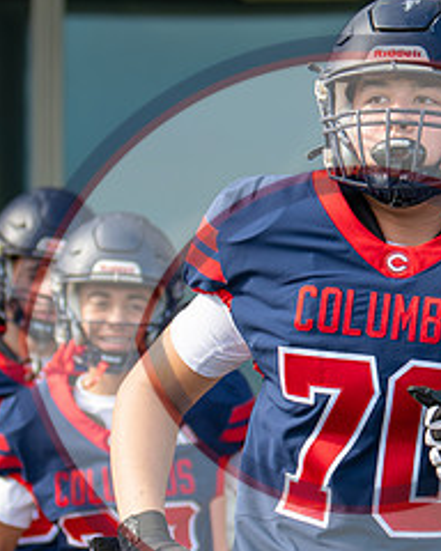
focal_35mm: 390
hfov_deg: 4.0
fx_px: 6363
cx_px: 384
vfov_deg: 5.0
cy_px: 360
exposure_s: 1/1250
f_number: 2.8
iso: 360
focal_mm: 85
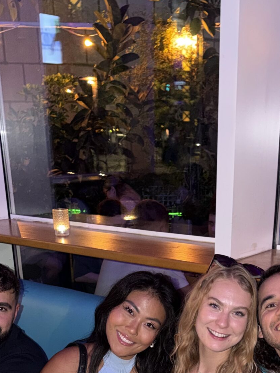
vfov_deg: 31.1
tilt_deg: -25.5
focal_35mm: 55
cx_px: 183
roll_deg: -0.4
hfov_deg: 26.4
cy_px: 410
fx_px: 593
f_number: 1.78
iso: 125
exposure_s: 1/5
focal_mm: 6.76
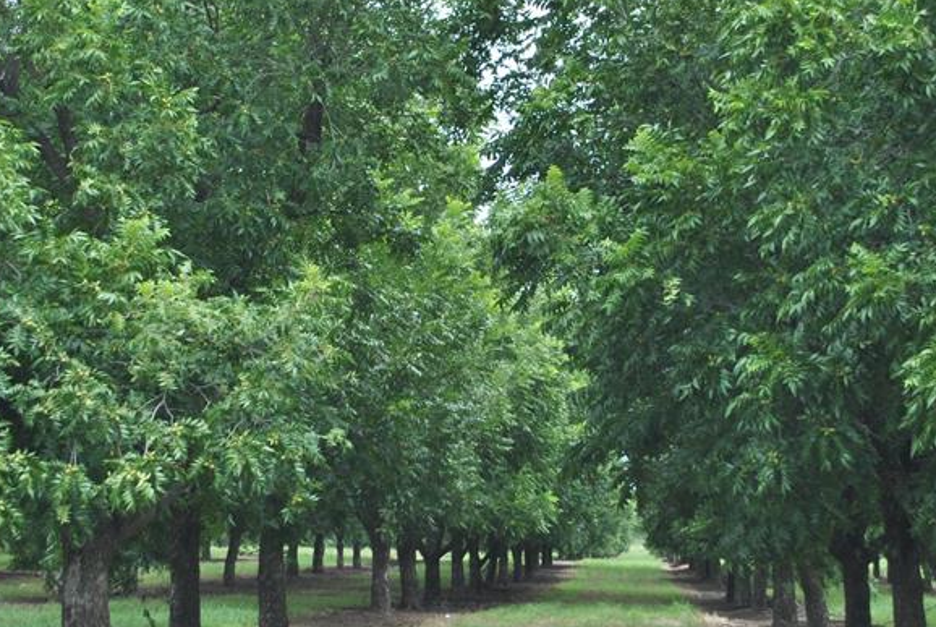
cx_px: 447
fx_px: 2213
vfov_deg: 16.1
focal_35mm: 85
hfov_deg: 23.9
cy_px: 226
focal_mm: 32
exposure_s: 1/160
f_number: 4.8
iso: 100
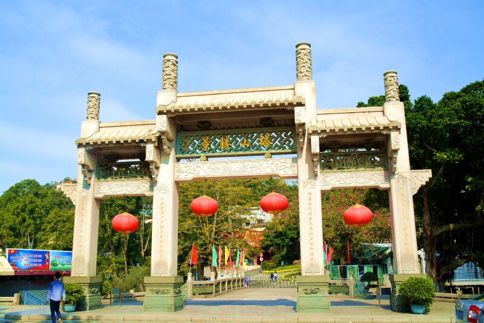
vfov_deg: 40.0
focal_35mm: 33
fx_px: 444
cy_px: 162
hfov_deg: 57.2
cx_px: 242
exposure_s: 1/320
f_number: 10
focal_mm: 22
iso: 200
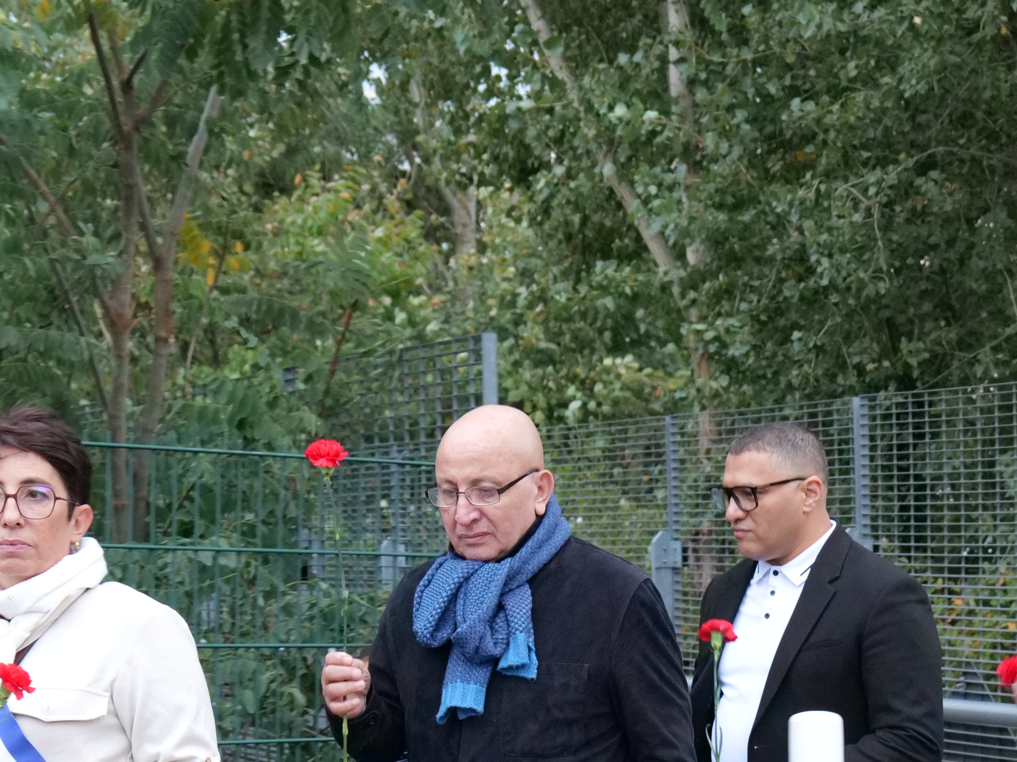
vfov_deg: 17.0
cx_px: 763
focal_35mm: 85
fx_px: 2497
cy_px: 738
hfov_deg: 22.8
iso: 6400
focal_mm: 37
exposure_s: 1/50
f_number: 4.6
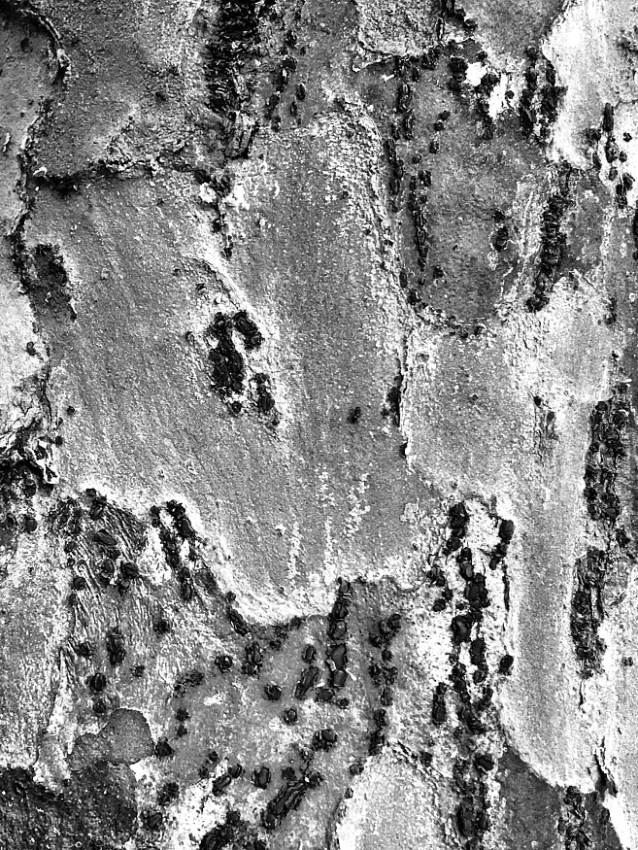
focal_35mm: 53
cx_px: 120
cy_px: 411
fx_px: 1301
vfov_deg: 36.2
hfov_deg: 27.0
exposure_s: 1/40
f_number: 2.2
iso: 25
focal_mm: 4.15
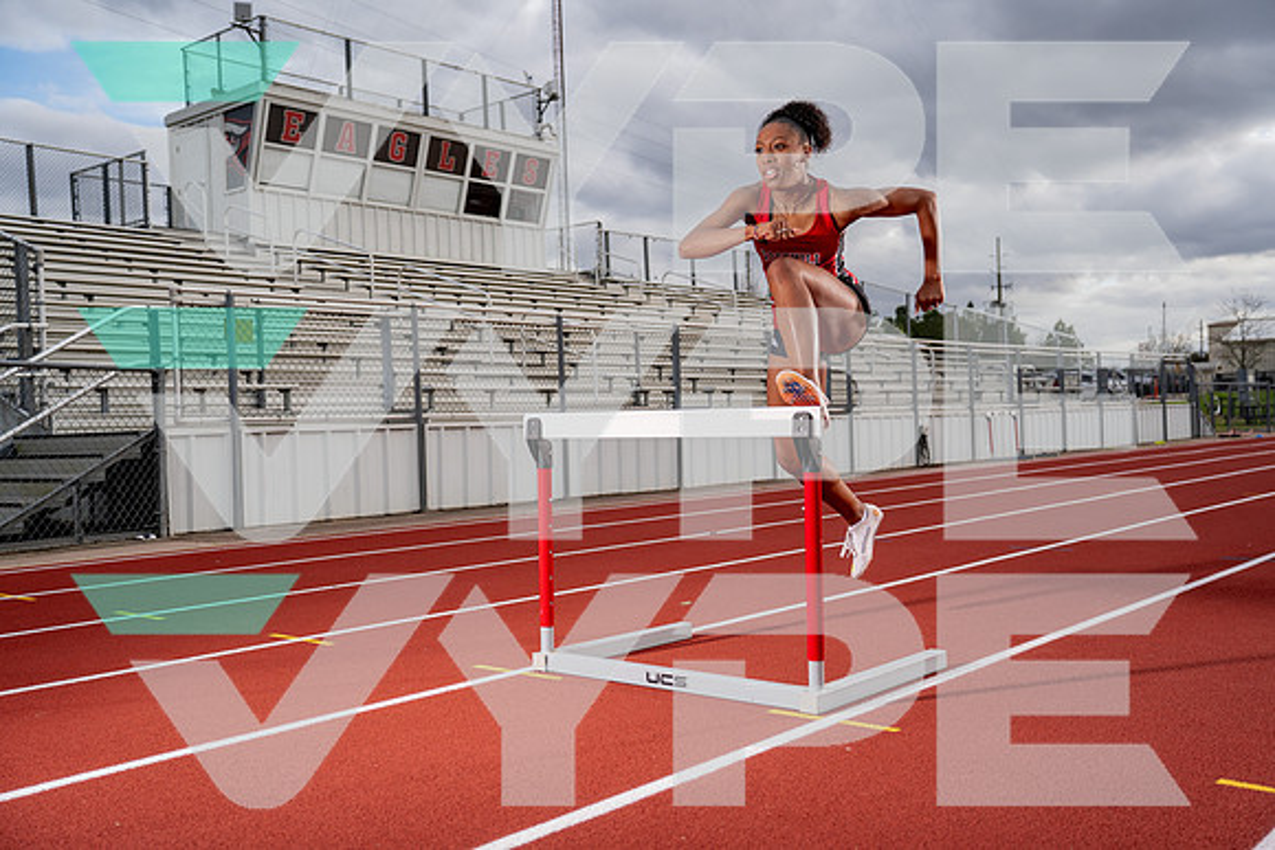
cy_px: 425
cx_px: 638
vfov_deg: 37.9
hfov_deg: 54.4
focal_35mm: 35
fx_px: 1240
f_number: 4
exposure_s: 1/1250
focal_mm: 35
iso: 250
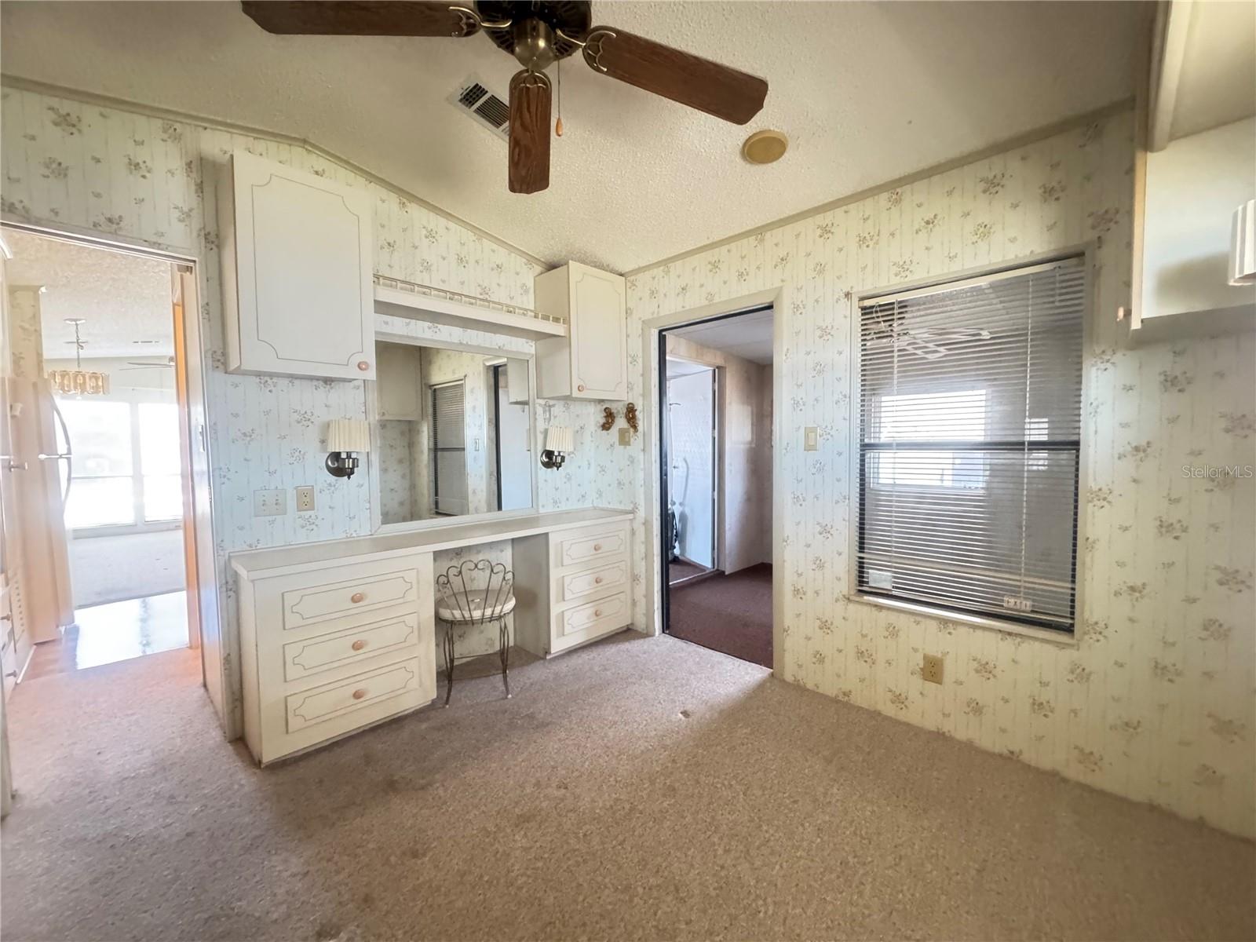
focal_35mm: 14
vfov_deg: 85.7
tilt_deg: -2.1
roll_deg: +1.0
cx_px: 628
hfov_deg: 102.1
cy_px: 471
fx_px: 508
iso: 1250
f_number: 2.2
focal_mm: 2.22
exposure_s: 1/40
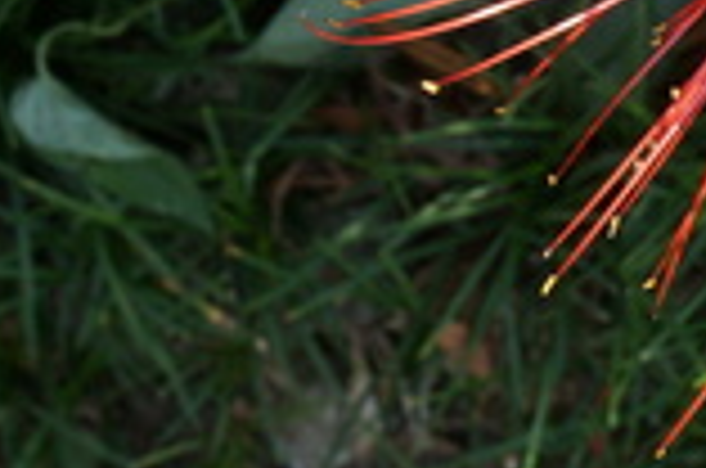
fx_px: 3032
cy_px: -146
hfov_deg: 12.8
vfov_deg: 8.7
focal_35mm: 155
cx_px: 971
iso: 100
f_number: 11
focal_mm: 27
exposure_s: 1/40
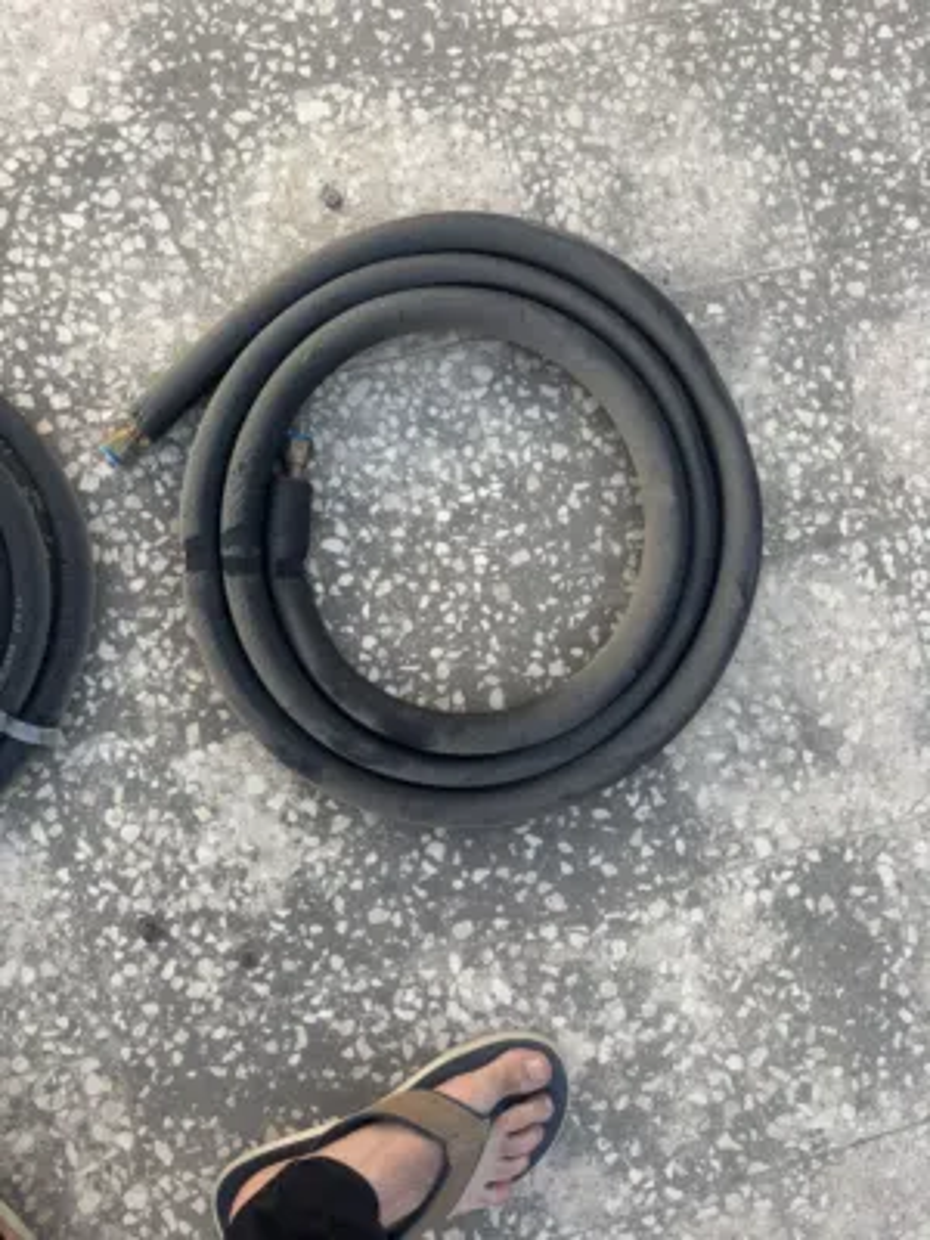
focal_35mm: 26
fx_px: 931
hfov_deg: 53.1
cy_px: 620
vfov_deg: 67.3
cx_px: 465
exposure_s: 1/732
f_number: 1.6
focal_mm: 5.96
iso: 50
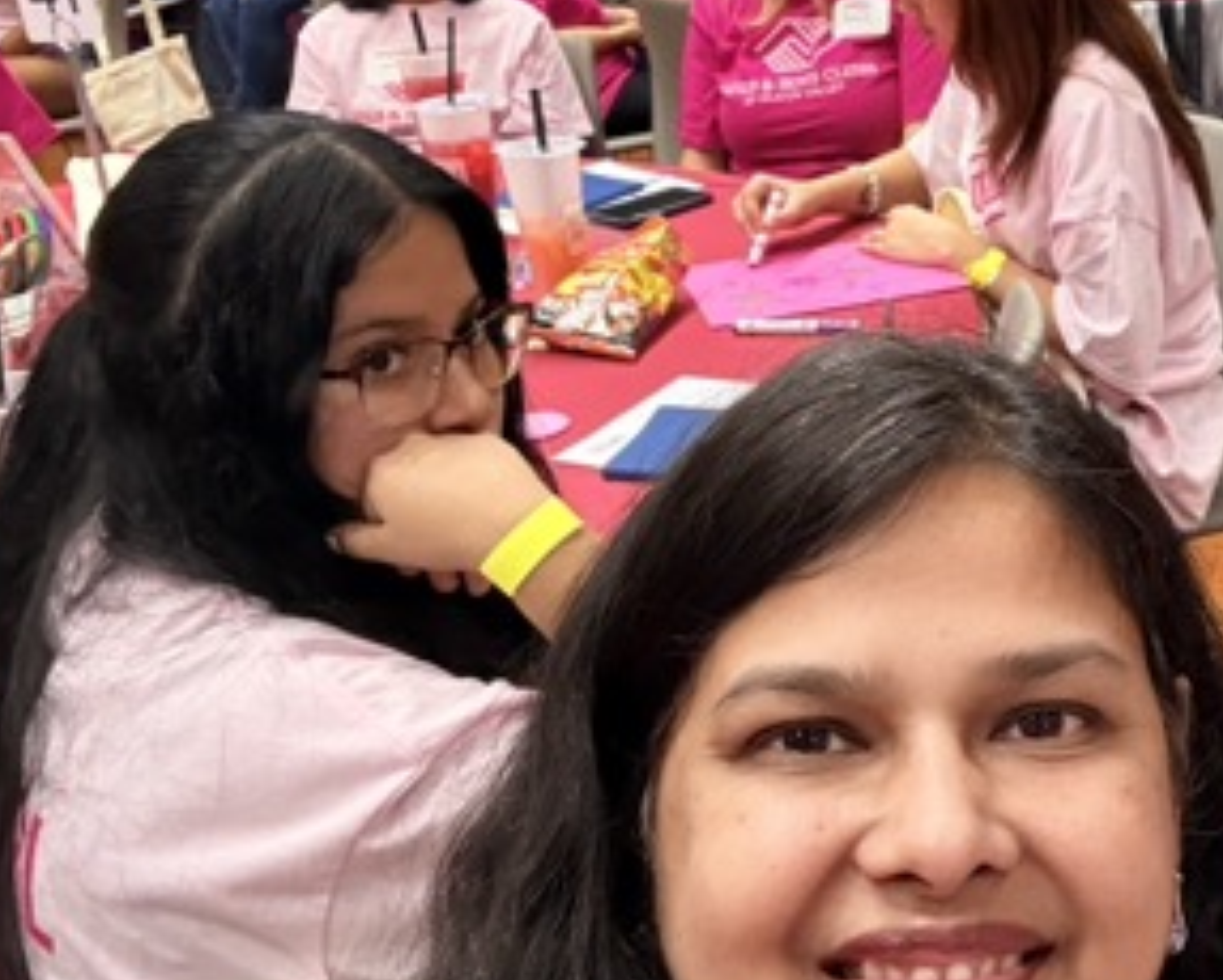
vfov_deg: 30.2
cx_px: 1036
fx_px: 1811
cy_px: 422
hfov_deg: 35.7
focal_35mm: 50
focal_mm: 2.69
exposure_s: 1/30
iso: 400
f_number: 1.9
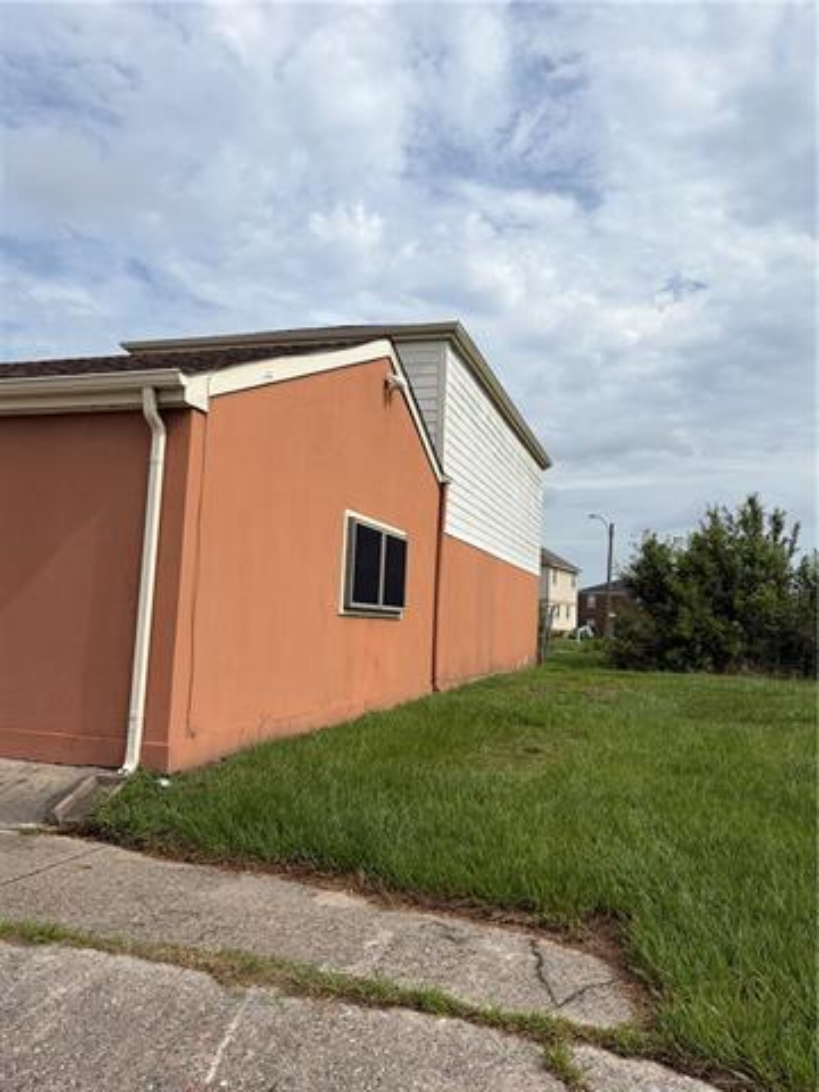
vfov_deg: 67.3
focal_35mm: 26
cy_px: 546
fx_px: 820
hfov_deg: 53.1
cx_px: 410
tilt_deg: +5.7
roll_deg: -1.9
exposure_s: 1/5348
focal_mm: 5.96
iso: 50
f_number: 1.6
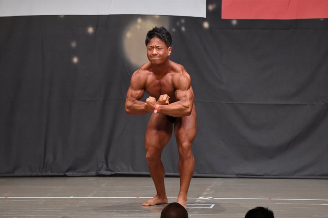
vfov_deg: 5.1
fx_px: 2459
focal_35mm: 270
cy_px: 109
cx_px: 164
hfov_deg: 7.6
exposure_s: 1/400
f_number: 5.6
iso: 6400
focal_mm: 180
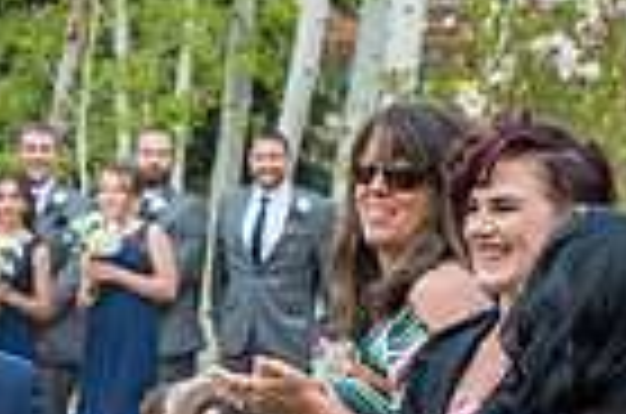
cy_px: 673
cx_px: -284
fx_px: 5083
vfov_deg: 4.6
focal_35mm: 293
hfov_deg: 7.0
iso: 400
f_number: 5
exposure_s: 1/200
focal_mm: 70
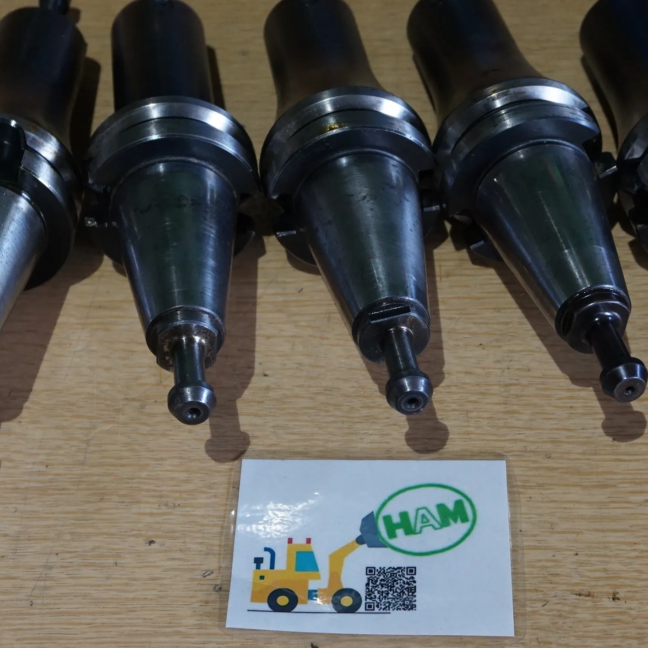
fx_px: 1461
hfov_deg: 25.0
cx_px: 362
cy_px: 338
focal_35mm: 69
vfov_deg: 25.0
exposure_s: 1/60
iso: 1250
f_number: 5.6
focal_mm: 28
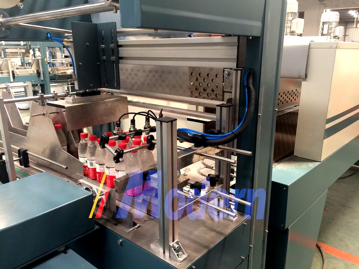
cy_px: 134
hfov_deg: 61.7
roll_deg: -1.6
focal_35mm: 29
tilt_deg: -15.1
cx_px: 180
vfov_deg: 48.2
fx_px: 301
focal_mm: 4.15
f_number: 2.2
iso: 64
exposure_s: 1/33
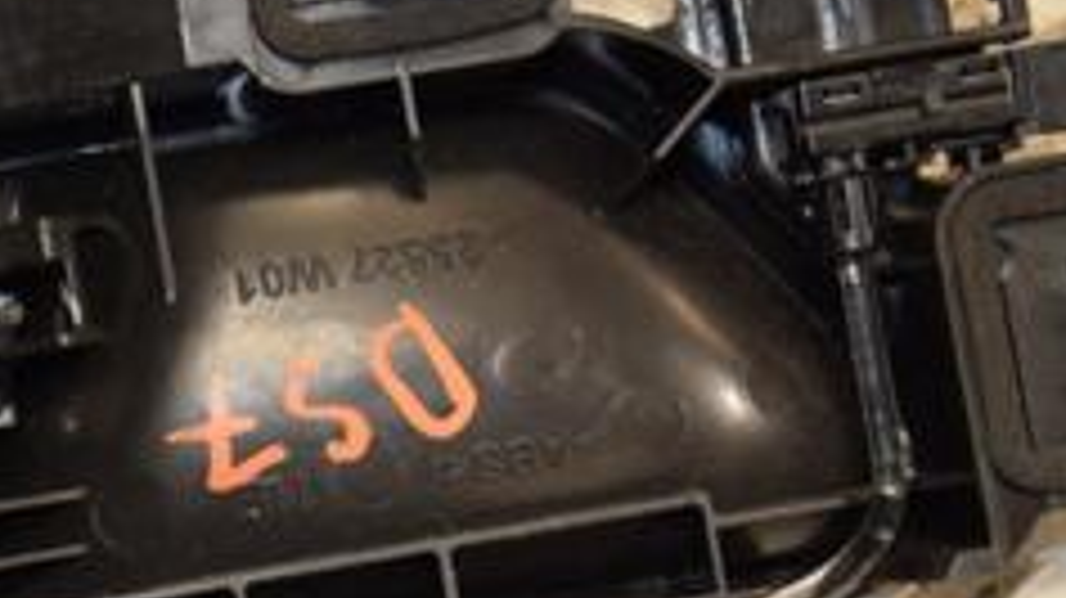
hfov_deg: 10.8
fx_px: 5622
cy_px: 252
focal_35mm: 199
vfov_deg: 6.1
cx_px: 85
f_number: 5.6
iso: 800
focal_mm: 50
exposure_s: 1/200
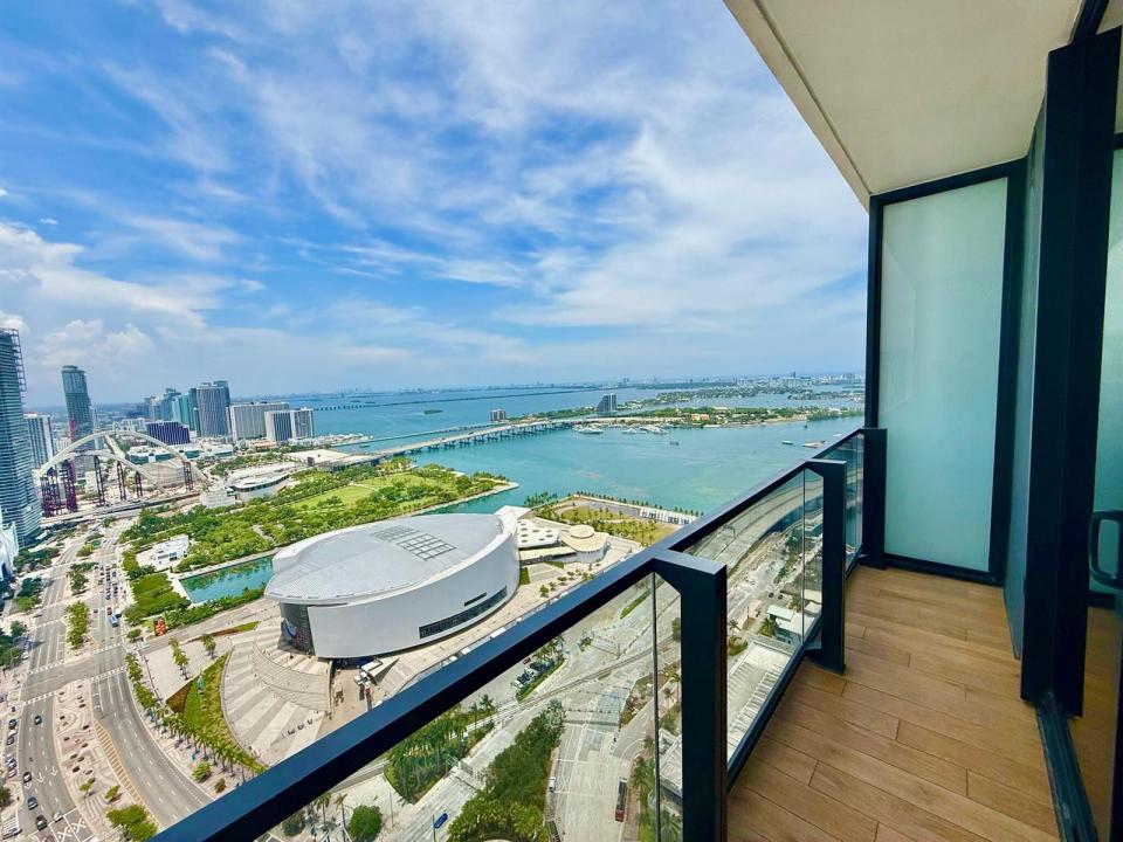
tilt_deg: -4.6
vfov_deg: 85.7
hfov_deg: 102.1
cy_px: 421
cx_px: 562
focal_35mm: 14
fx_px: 454
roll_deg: +2.0
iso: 50
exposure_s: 1/3289
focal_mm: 2.22
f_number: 2.2
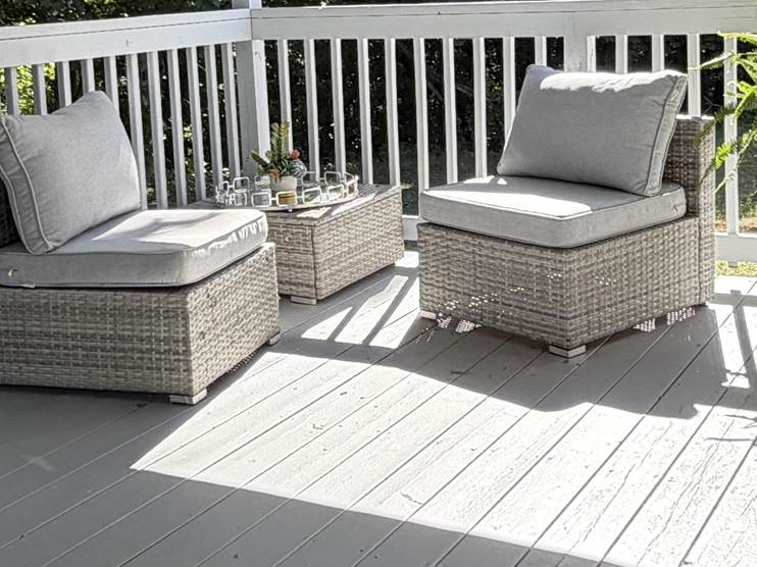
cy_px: 124
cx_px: 318
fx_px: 1268
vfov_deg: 24.9
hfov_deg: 33.2
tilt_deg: -6.5
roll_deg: +2.5
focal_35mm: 58
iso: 40
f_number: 2.2
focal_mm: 2.22
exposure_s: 1/235
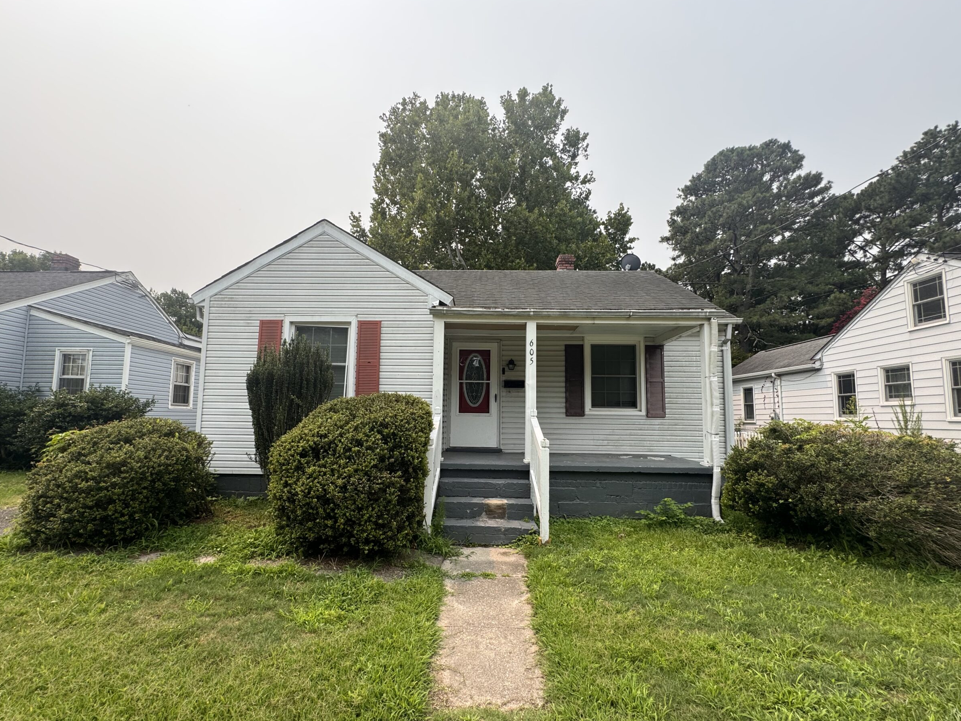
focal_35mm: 15
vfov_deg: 81.7
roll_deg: -0.5
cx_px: 472
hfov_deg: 98.2
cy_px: 381
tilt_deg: +3.6
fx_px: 416
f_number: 2.2
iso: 50
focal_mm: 2.22
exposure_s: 1/812
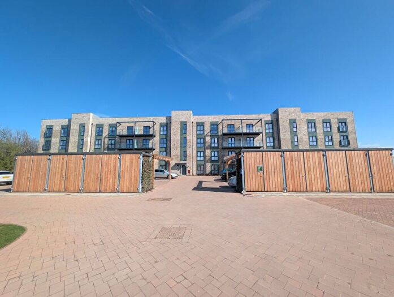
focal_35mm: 12
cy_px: 148
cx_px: 197
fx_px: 137
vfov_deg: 94.7
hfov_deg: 110.4
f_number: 1.95
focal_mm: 2.23
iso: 45
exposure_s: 1/1681
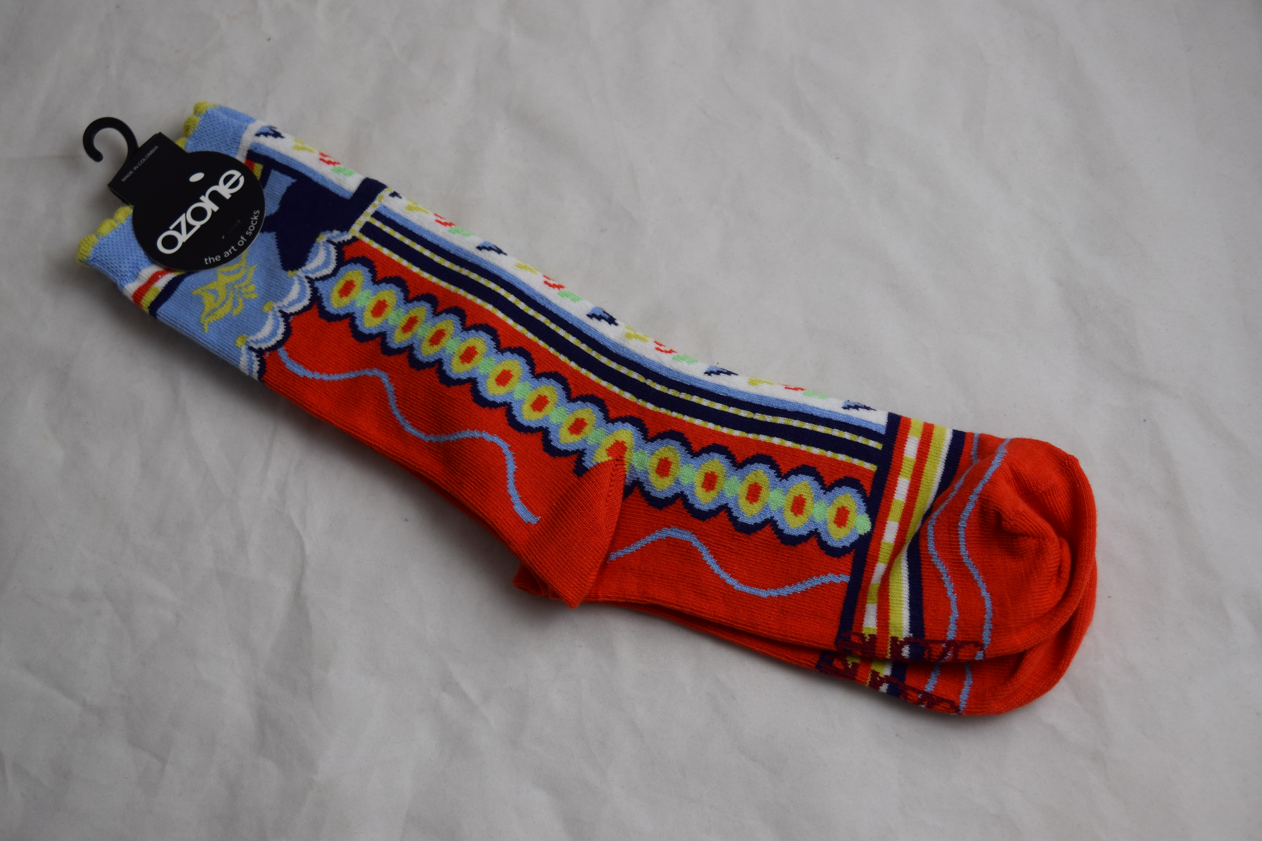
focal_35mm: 50
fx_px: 1753
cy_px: 377
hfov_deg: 39.6
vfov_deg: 27.0
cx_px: 643
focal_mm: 30
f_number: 5.6
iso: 400
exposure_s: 1/125
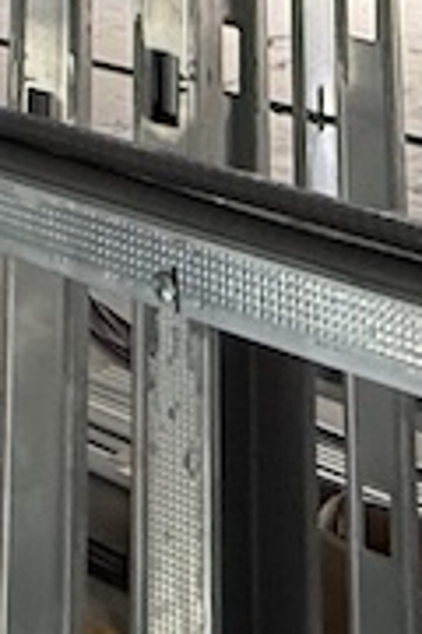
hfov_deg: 13.8
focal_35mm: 97
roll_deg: -3.0
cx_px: -60
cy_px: -944
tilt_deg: +17.3
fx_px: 1705
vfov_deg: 13.8
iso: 320
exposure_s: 1/99
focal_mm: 2.22
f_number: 2.2
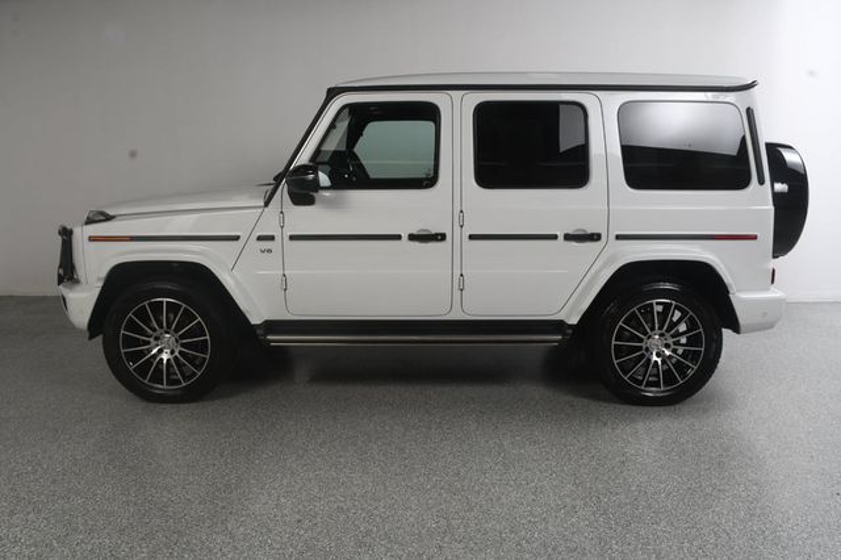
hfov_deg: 62.0
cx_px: 420
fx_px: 700
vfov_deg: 43.6
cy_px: 280
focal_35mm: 30
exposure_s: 1/160
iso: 100
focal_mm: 20
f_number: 11
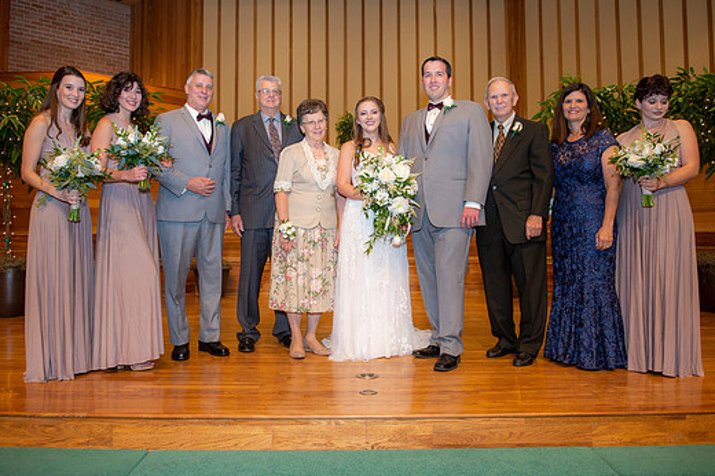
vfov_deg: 44.8
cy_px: 213
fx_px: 576
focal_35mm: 29
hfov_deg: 63.7
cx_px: 349
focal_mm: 26
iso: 800
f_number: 3.5
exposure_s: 1/160
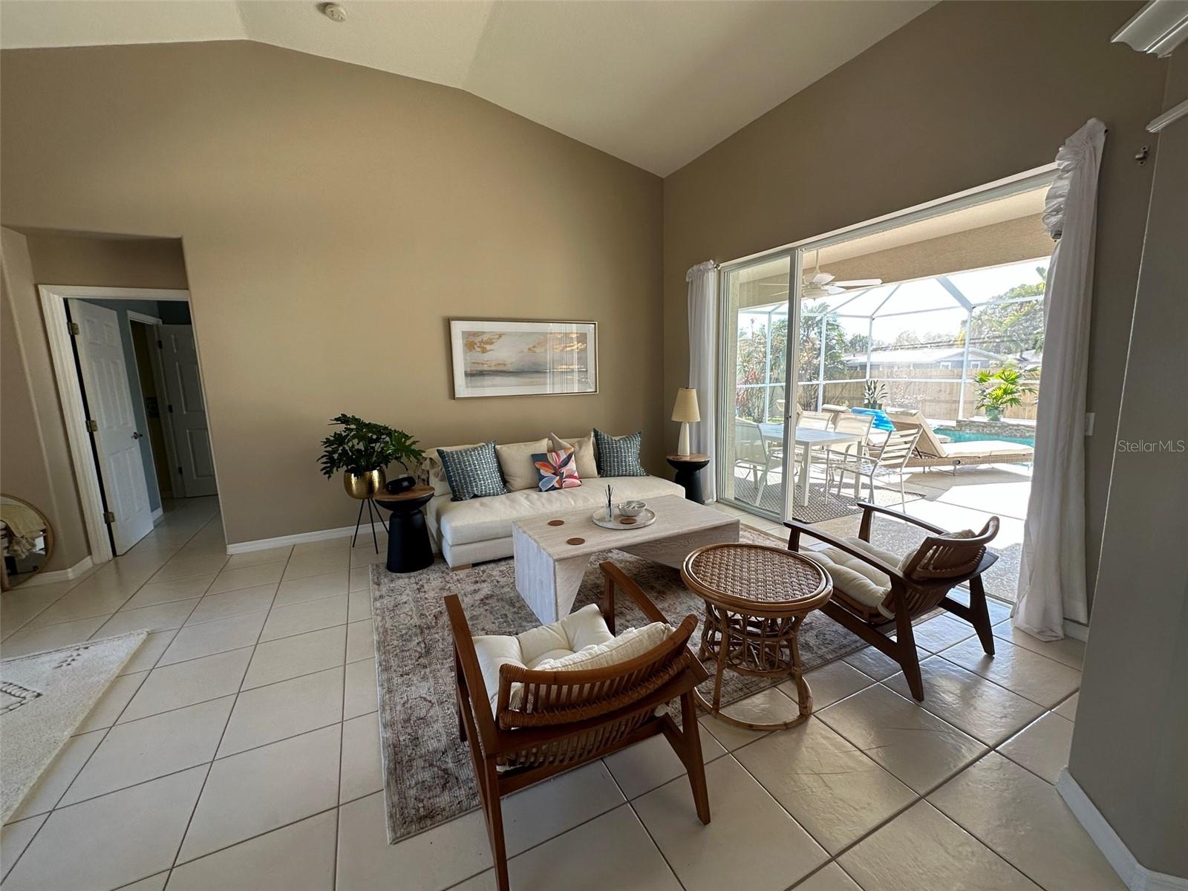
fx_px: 480
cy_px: 446
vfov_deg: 85.7
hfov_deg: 102.1
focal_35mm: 14
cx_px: 594
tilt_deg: -9.2
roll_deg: +1.0
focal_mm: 2.22
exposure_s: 1/102
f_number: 2.2
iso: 40
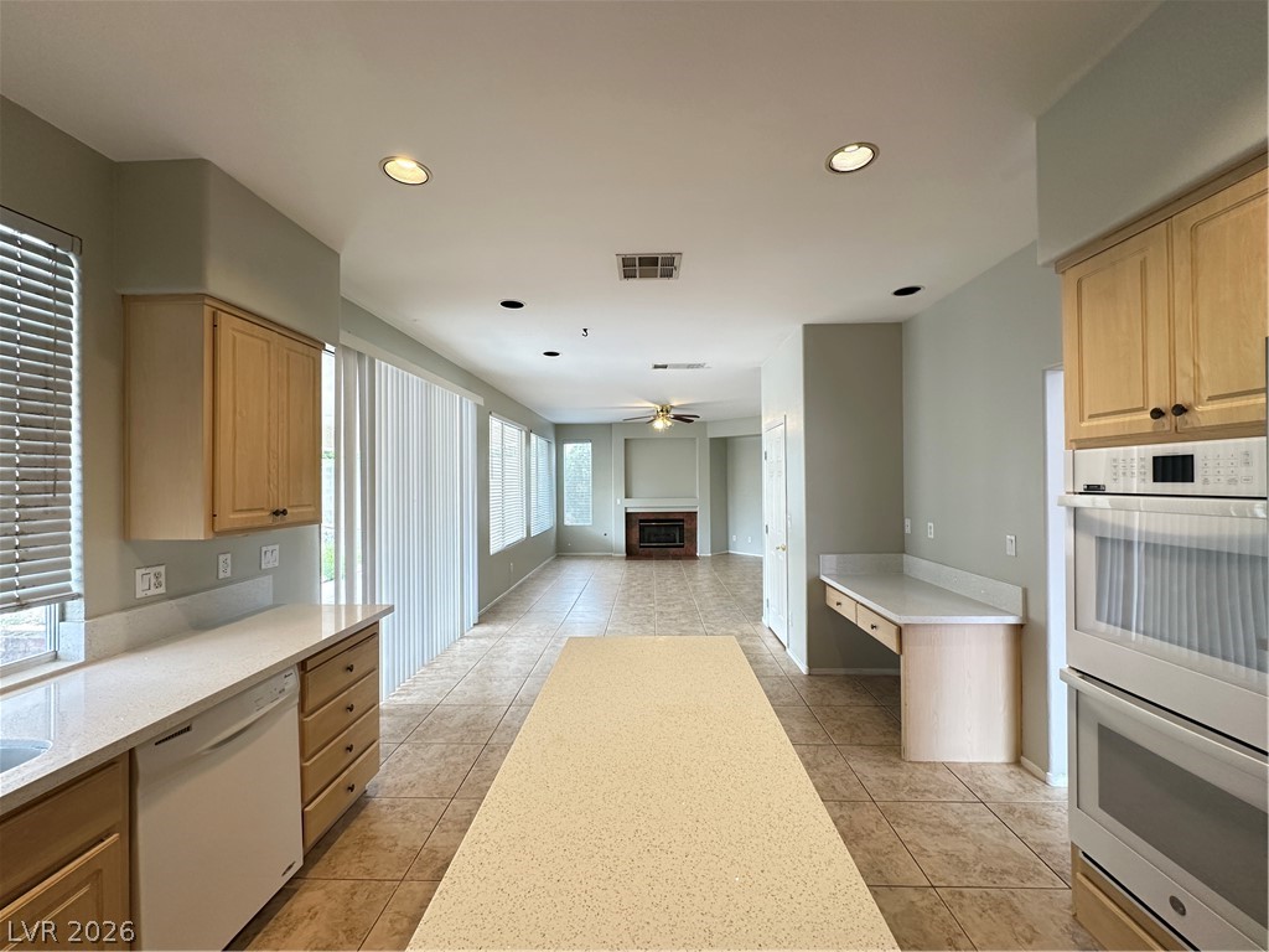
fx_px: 513
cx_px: 634
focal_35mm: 14
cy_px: 476
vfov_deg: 85.7
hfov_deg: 102.1
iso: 200
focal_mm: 2.22
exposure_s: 1/60
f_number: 2.2
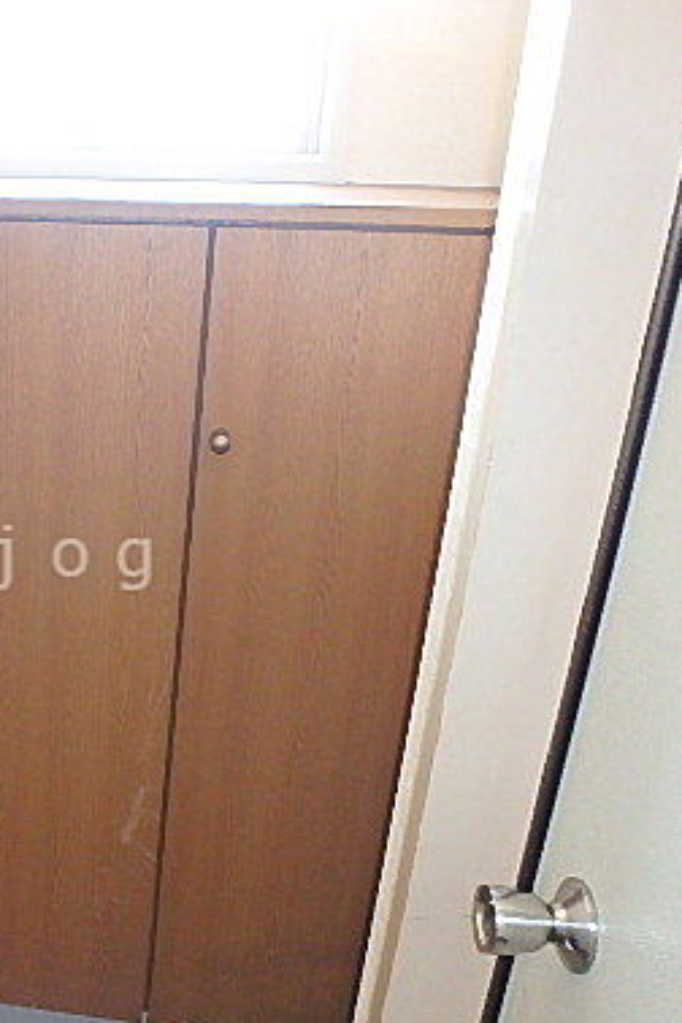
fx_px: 1051
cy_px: 558
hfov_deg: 32.7
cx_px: -19
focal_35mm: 37
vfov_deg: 51.8
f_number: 3.5
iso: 320
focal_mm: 3.7
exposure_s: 1/30
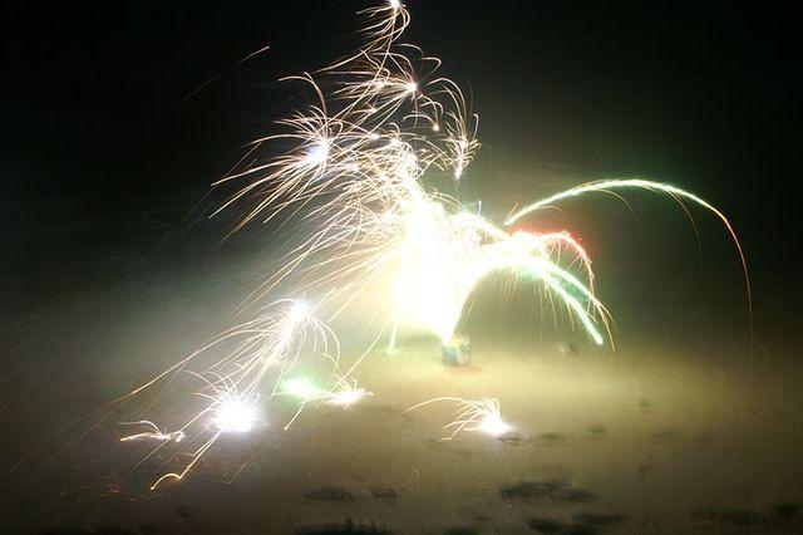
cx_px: 402
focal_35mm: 75
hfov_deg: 27.0
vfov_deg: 18.2
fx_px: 1672
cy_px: 268
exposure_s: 1/1.25
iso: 400
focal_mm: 50
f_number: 16
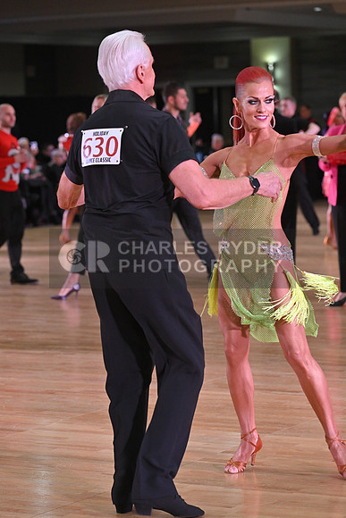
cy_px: 259
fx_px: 1729
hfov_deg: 11.4
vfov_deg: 17.1
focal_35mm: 120
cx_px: 173
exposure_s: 1/320
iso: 2500
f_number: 5
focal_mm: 120
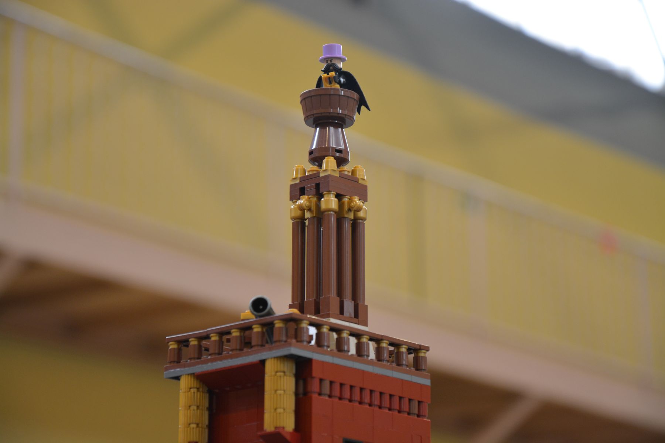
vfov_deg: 10.8
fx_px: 2355
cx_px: 332
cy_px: 222
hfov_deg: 16.1
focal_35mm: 128
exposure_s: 1/30
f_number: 5.6
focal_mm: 85
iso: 500
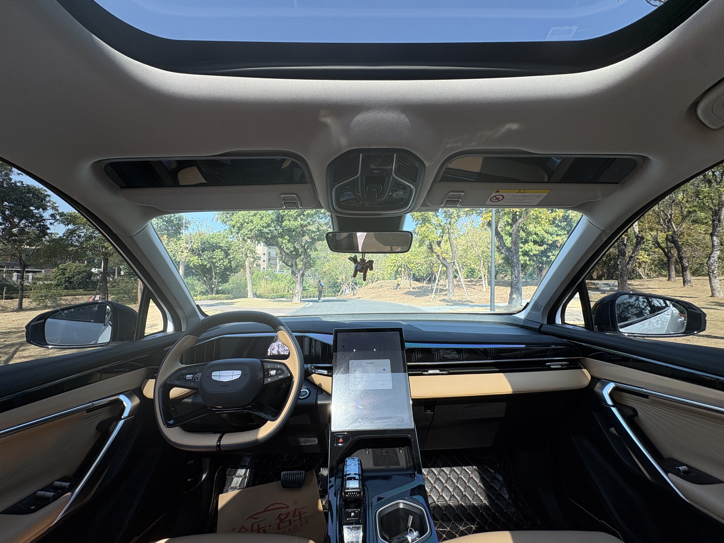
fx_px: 293
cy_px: 272
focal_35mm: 14
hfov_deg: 102.1
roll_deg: -0.5
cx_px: 362
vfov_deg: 85.7
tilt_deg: +2.6
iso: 40
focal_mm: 2.22
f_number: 2.2
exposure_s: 1/343
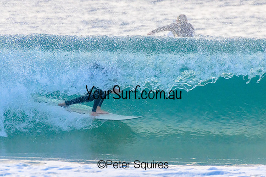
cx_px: 133
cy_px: 88
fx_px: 7390
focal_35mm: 1000
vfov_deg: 1.4
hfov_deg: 2.1
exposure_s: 1/2000
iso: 3200
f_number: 11
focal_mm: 1000
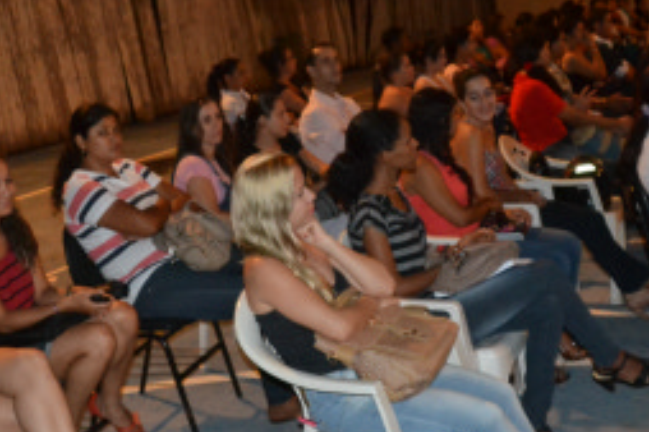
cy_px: 216
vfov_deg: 23.0
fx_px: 1063
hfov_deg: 34.0
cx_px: 327
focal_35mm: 59
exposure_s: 1/60
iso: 3200
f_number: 3.5
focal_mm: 20
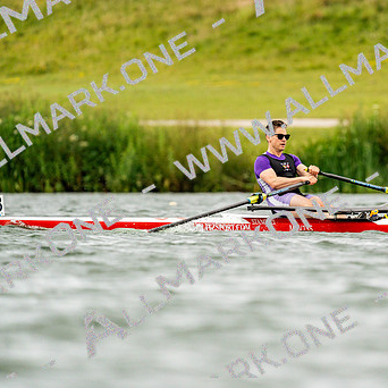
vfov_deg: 2.0
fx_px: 10982
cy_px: 183
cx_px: 314
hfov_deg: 2.0
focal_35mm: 866
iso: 1000
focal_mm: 600
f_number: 6.3
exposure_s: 1/2000
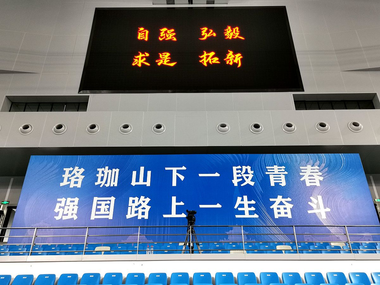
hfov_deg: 58.4
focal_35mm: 31
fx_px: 340
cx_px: 190
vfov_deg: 45.4
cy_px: 142
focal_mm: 5.58
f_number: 1.8
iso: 200
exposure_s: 1/50
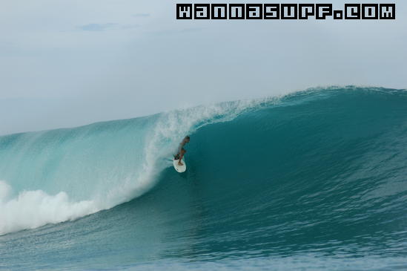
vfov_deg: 8.2
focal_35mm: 168
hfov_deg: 12.2
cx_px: 204
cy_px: 136
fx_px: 1898
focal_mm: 112
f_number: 5.6
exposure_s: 1/800
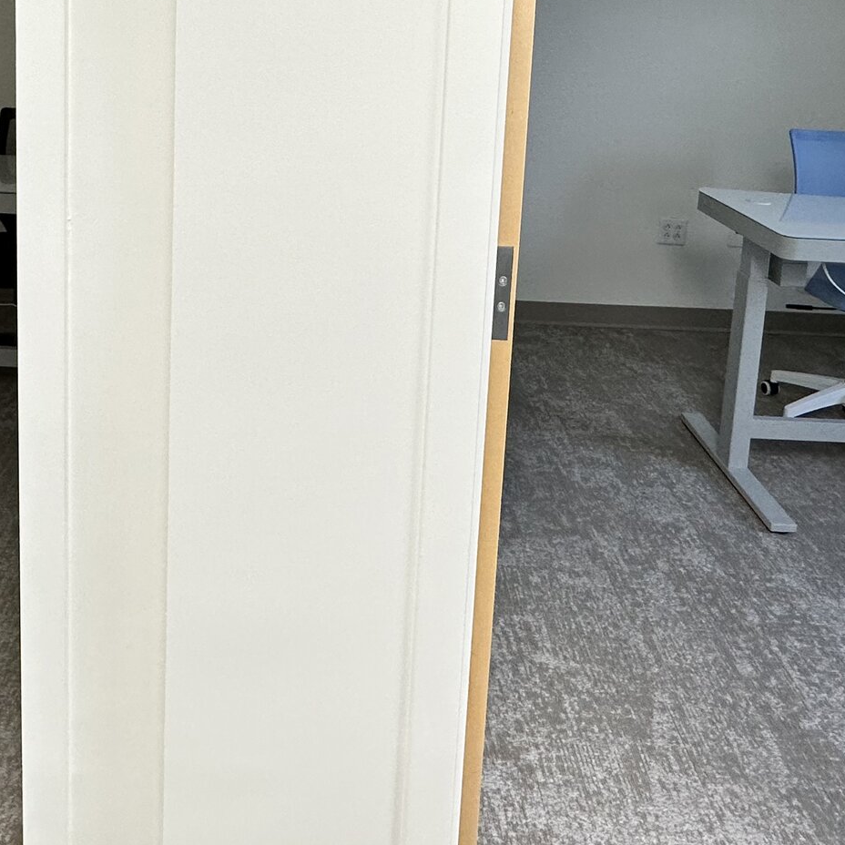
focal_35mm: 32
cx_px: 346
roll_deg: -1.9
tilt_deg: -8.6
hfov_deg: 50.8
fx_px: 884
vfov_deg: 46.8
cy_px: 107
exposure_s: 1/120
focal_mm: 2.22
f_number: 2.2
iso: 160
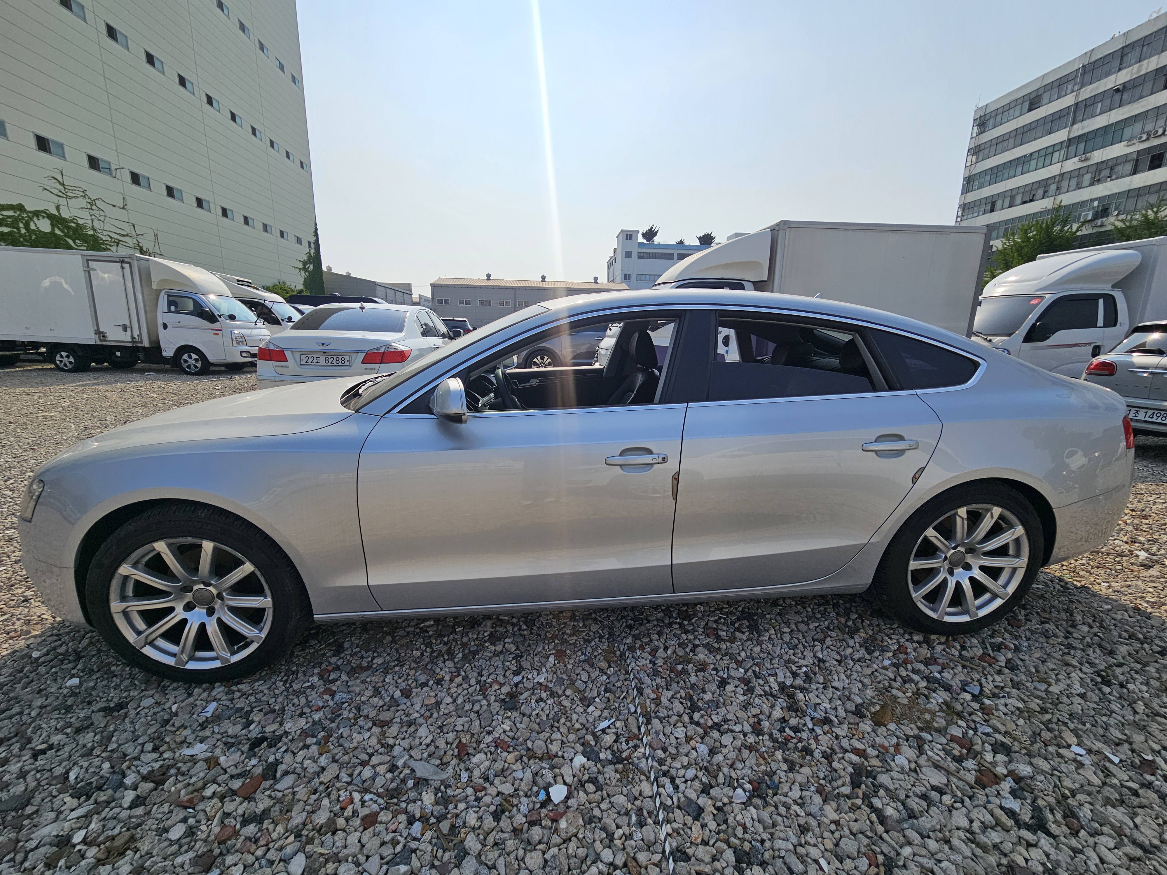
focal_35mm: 13
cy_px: 438
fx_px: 438
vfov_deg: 89.9
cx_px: 584
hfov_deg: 106.2
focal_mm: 2.2
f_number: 2.2
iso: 50
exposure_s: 1/4142
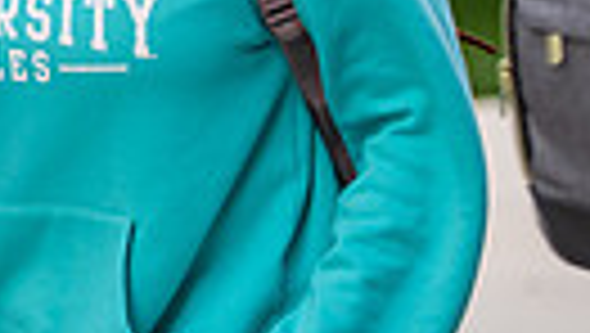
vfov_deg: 3.1
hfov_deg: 5.3
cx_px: -694
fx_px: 6233
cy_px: -218
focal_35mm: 398
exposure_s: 1/400
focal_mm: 86
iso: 100
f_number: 2.8
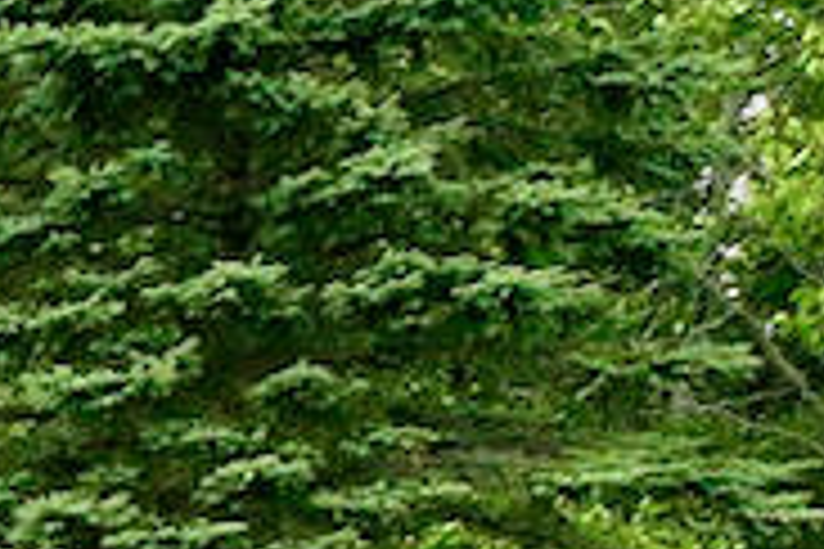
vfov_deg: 7.4
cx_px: -1792
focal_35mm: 175
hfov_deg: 9.0
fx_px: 4005
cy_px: 1296
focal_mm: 12.29
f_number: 2.8
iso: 330
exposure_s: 1/1250
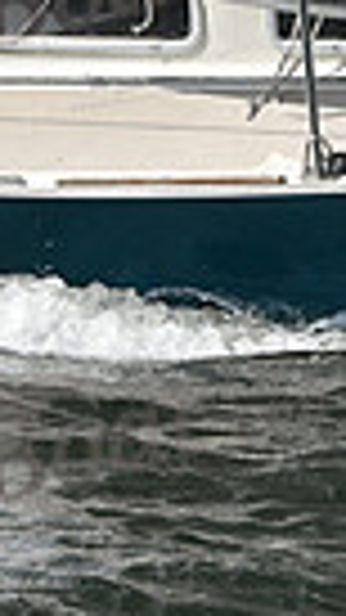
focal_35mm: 444
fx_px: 7246
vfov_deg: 4.8
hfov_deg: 2.7
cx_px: -535
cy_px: -160
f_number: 10
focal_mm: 100
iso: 320
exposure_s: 1/1000
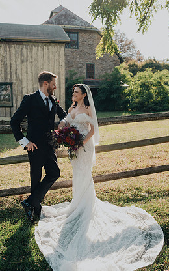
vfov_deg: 59.6
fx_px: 236
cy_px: 131
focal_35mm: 32
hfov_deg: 39.4
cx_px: 78
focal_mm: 29
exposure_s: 1/800
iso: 400
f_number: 4
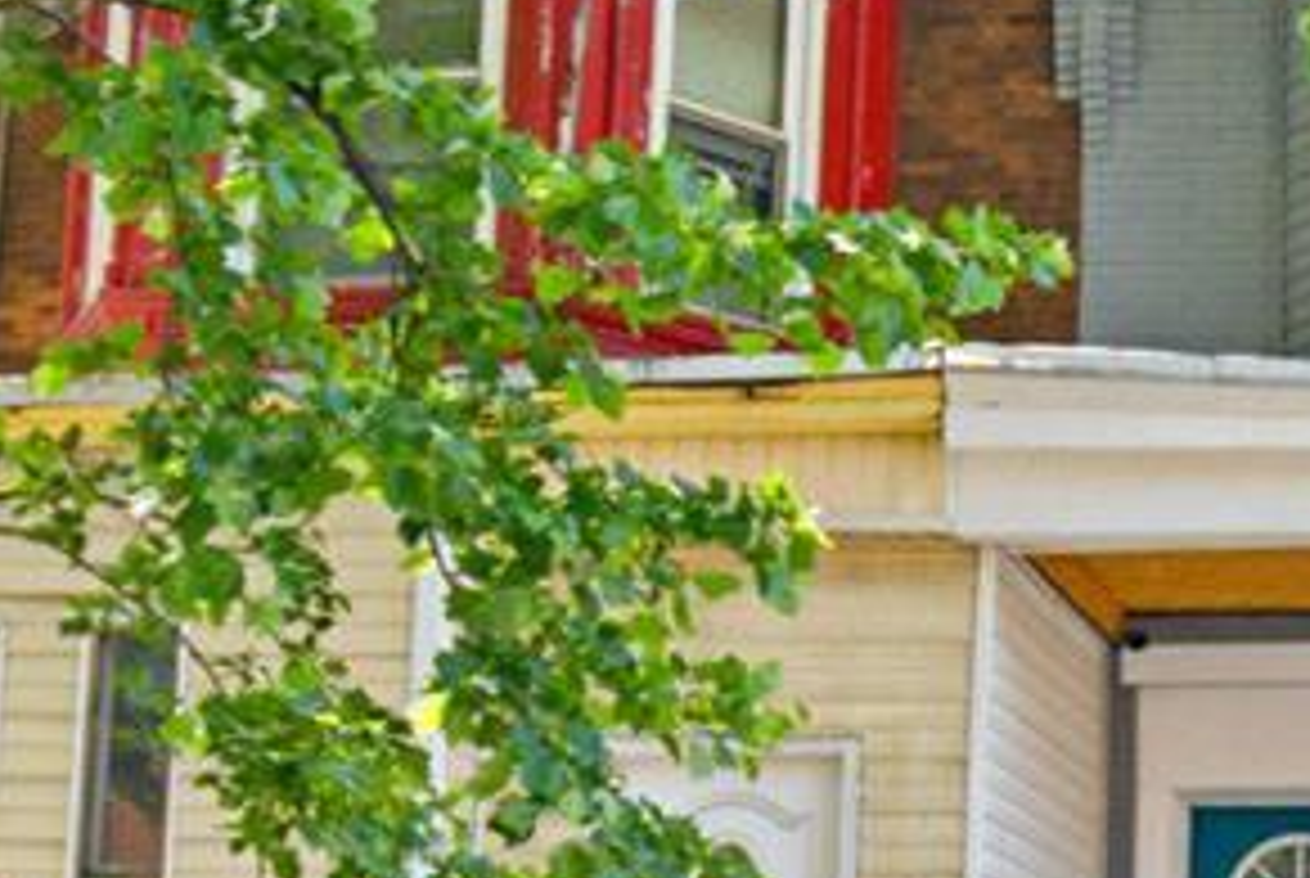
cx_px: 1648
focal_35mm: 94
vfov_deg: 14.5
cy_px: 736
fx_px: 3426
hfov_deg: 20.1
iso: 64
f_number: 4.5
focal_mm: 19
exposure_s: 1/60
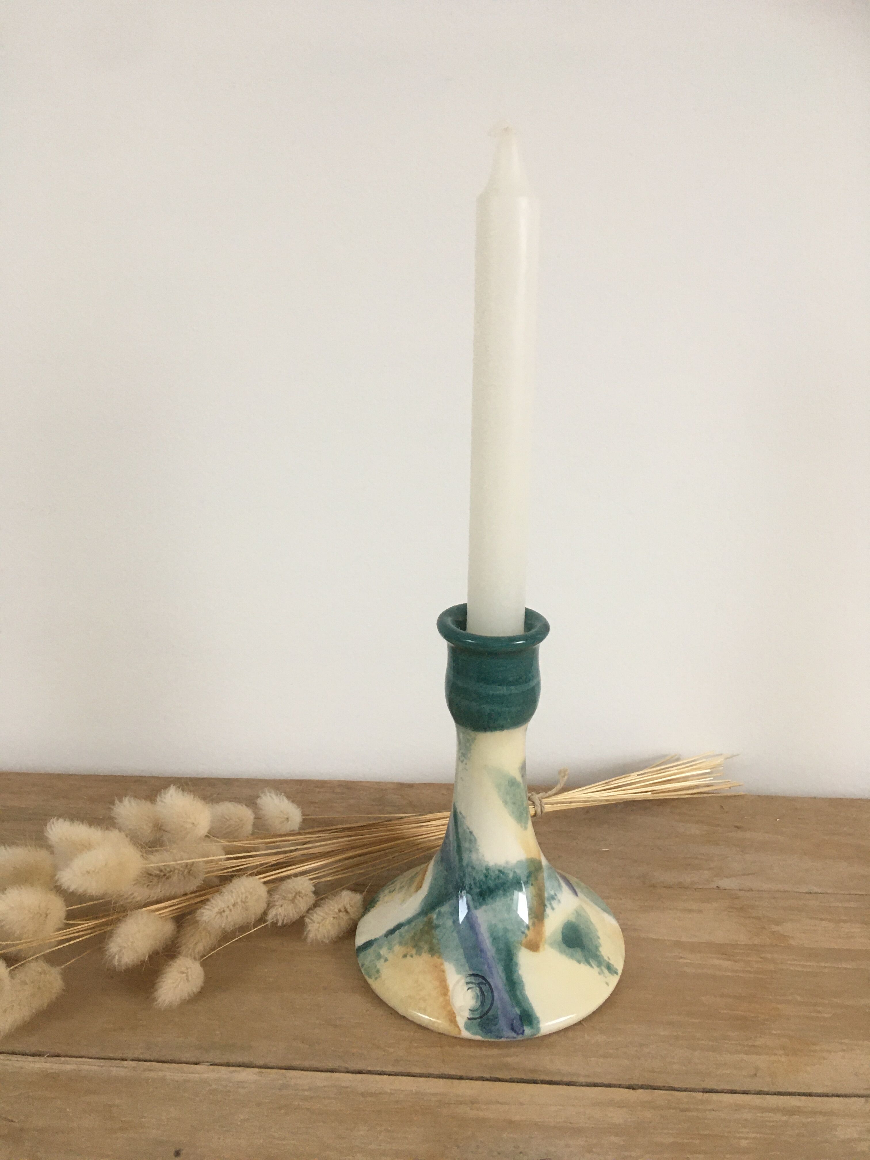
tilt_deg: -16.7
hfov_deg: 48.2
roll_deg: -0.7
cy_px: 580
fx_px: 972
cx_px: 435
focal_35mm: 29
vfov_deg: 61.7
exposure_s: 1/33
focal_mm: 4.15
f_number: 2.2
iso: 125
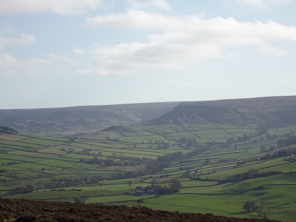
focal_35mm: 126
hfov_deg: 15.6
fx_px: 1077
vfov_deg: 11.8
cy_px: 111
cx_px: 148
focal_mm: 19.98
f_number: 5.6
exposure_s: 1/500
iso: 80
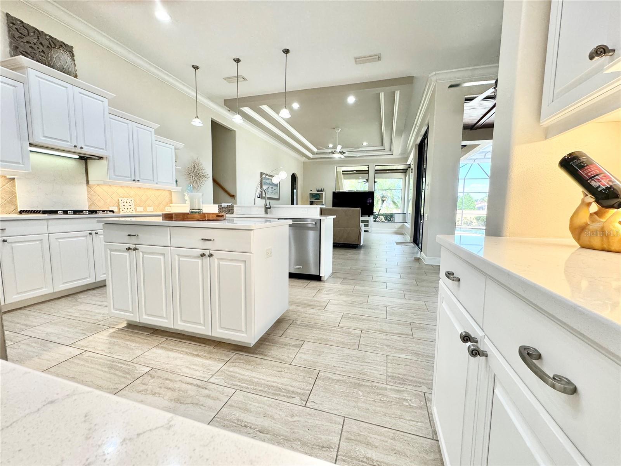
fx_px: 251
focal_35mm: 14
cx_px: 310
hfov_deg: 102.1
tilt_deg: -6.8
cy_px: 233
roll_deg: -0.7
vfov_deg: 85.7
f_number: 2.2
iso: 200
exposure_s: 1/120
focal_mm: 2.22
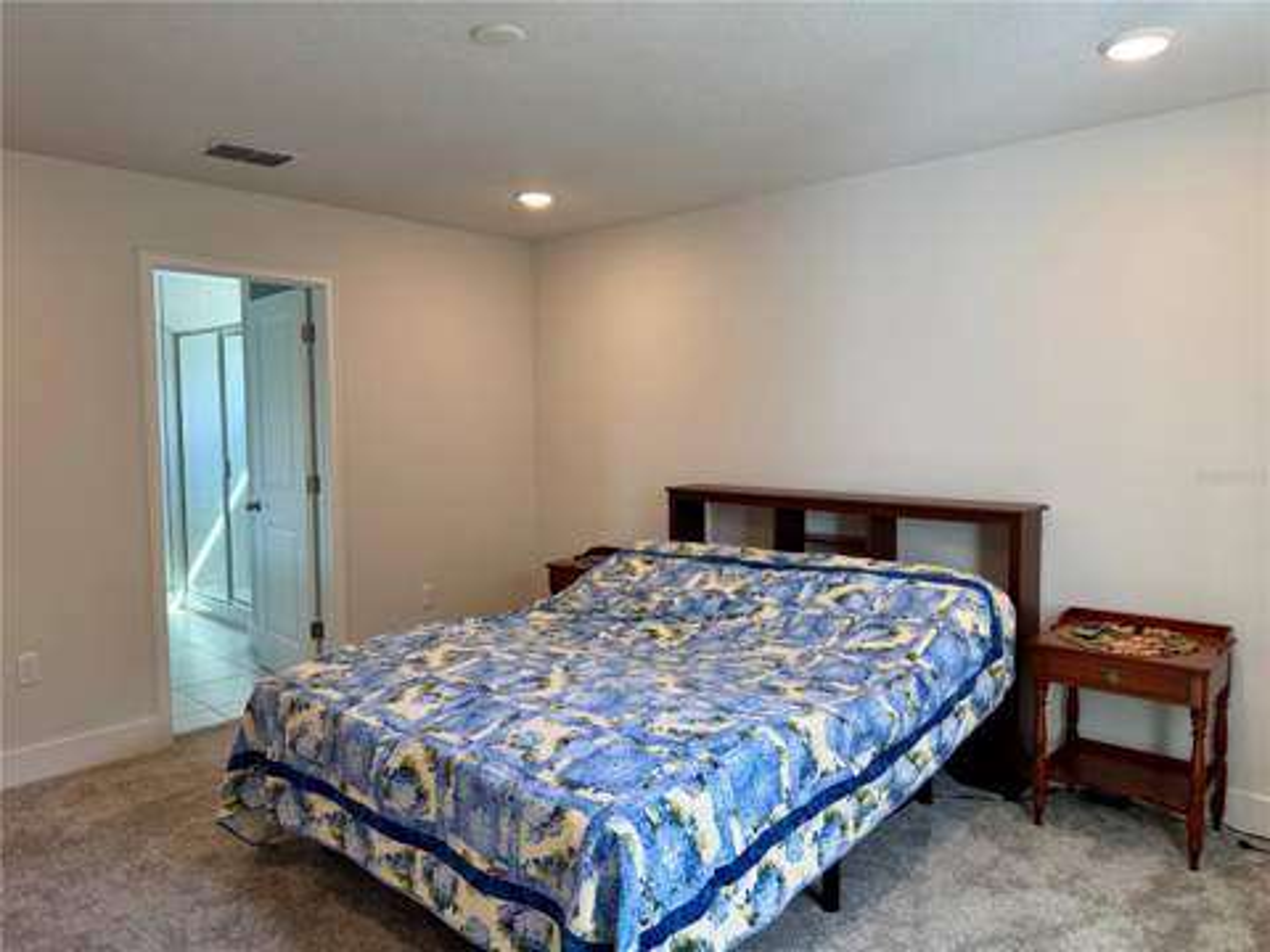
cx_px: 635
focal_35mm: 24
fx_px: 881
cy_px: 476
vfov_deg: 56.8
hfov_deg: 71.6
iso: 80
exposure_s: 1/120
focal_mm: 6.76
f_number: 1.78
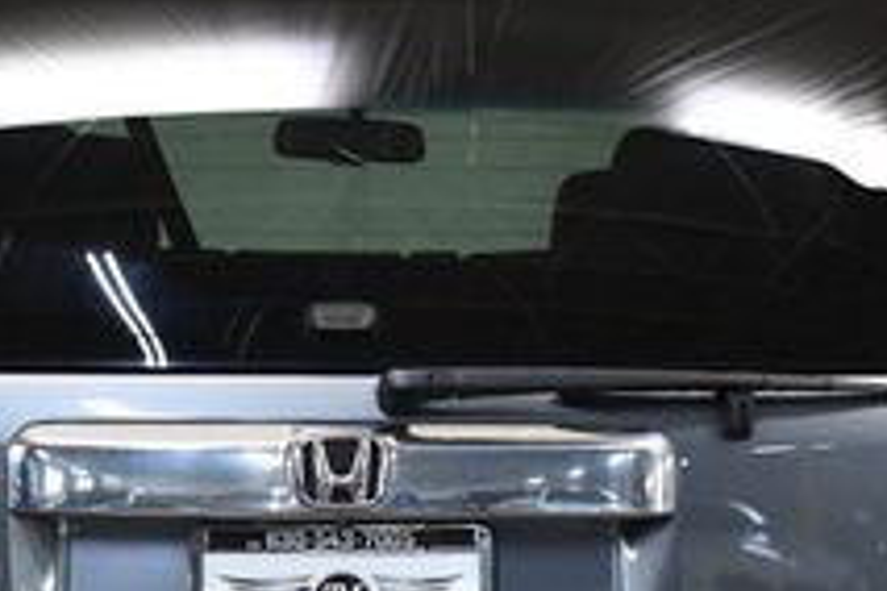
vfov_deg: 8.0
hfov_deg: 12.0
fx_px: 4213
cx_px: 329
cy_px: 595
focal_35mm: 171
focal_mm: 38
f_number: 4.8
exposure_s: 1/125
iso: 2500
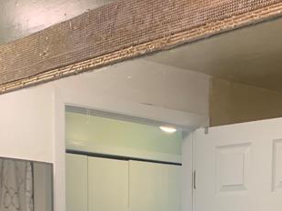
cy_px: 306
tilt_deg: -6.2
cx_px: 205
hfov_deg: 22.6
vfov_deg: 15.9
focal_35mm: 86
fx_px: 700
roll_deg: -0.7
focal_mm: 4.25
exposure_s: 1/60
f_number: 1.8
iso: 100
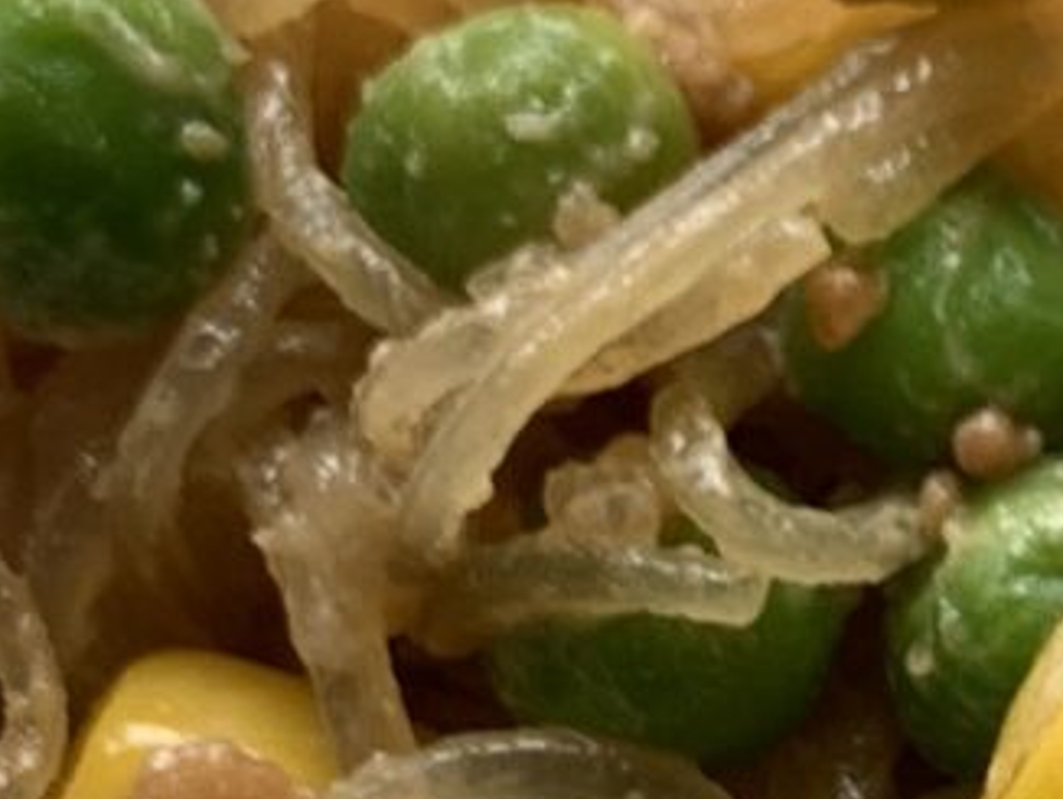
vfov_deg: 7.2
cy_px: 978
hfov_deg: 9.3
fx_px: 6269
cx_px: 1797
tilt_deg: -66.3
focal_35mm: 204
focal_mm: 4.25
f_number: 1.8
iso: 25
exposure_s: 1/121
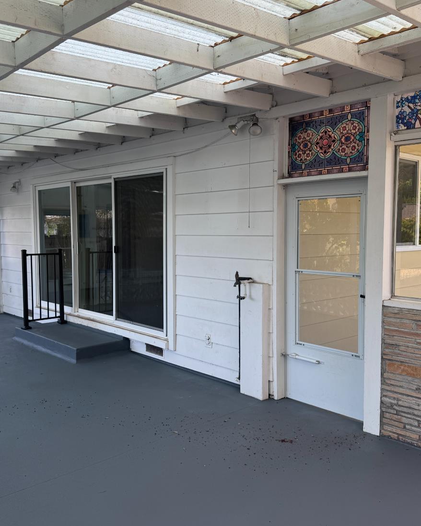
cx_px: 206
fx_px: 499
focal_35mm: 32
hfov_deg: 45.8
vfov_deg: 55.7
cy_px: 262
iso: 64
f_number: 1.78
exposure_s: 1/205
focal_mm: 6.76
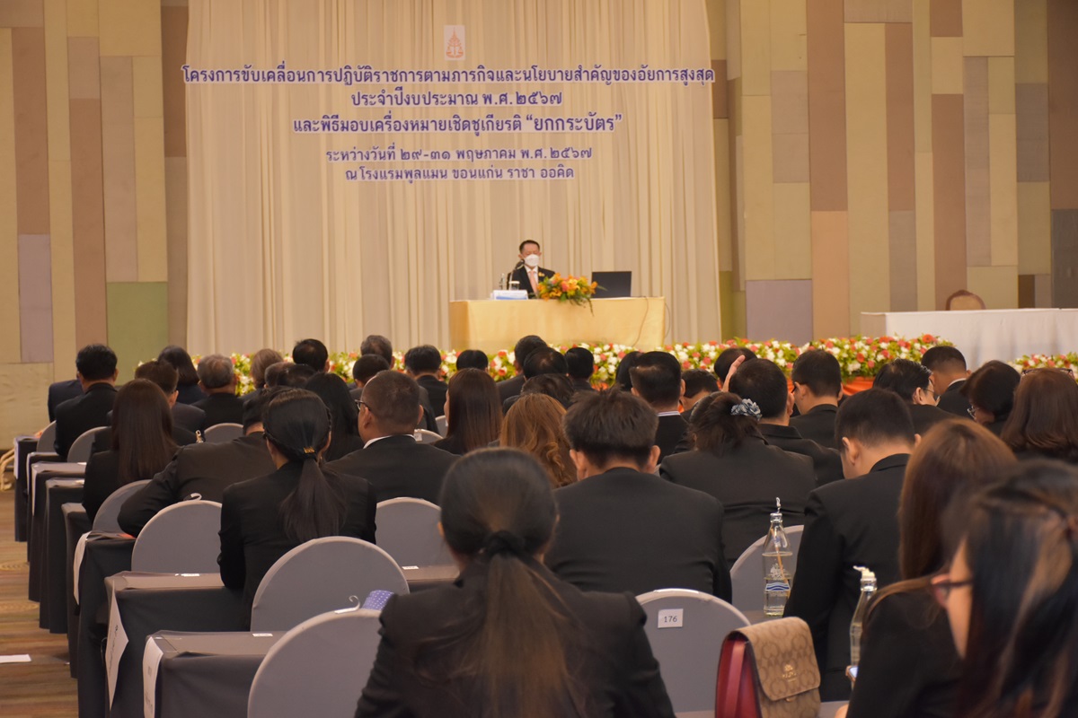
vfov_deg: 16.3
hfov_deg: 24.2
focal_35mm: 84
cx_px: 539
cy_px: 359
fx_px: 2515
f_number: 4.8
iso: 2500
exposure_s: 1/60
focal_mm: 56
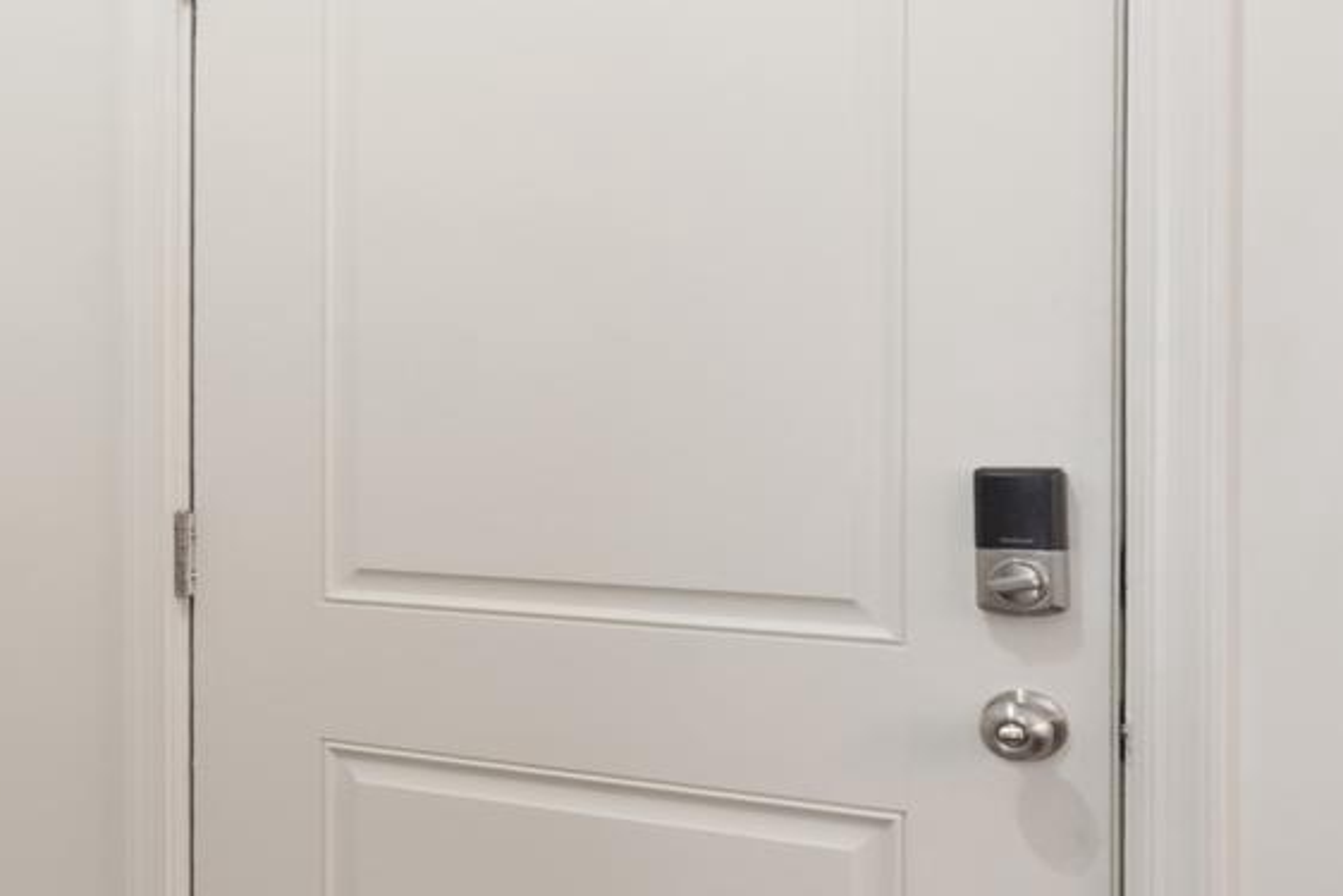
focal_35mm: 51
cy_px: 426
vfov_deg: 26.5
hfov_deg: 30.8
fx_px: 1903
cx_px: -382
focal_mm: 14
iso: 320
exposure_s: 1/5
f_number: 9
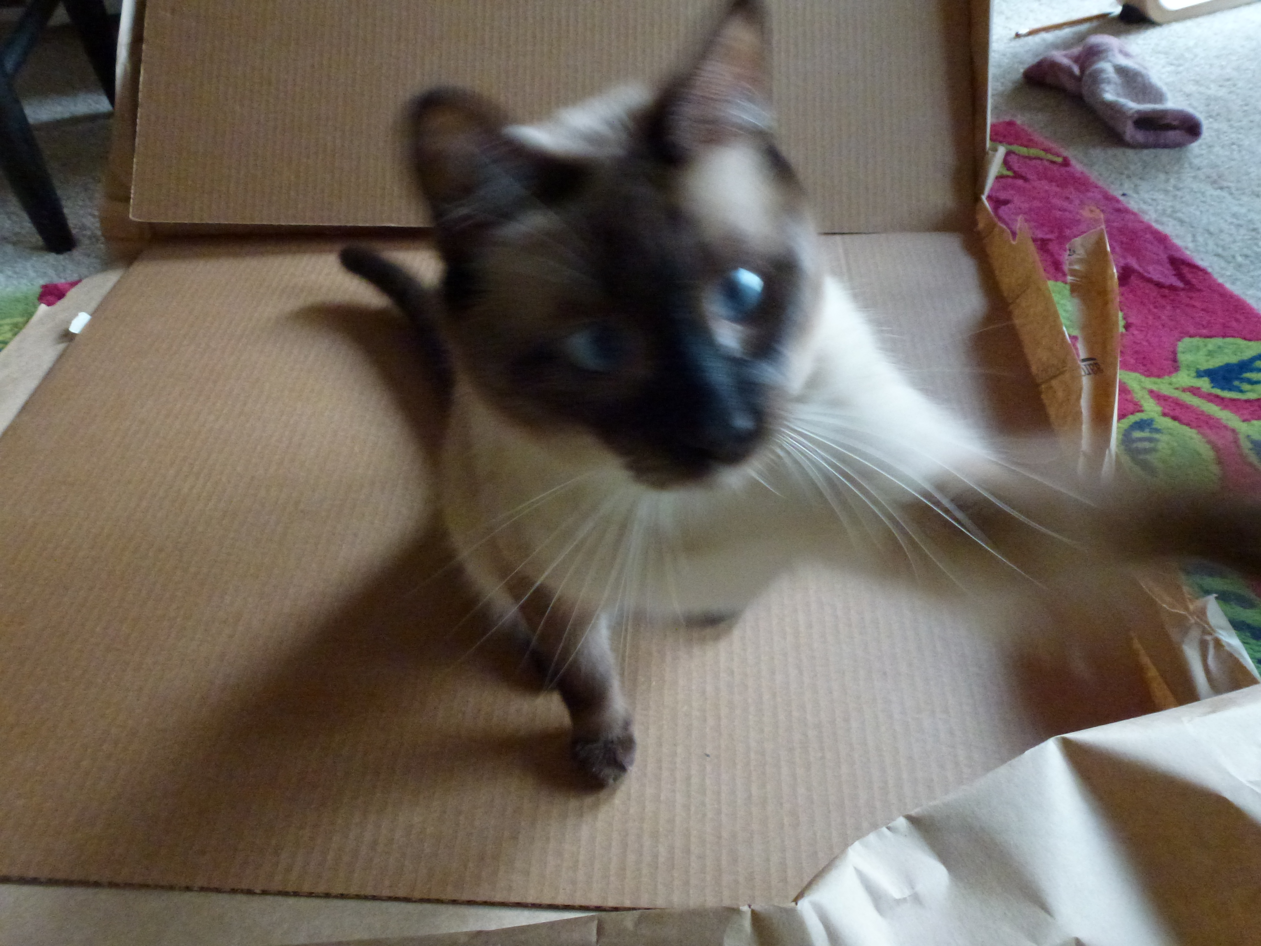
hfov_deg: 67.3
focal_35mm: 26
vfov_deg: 53.1
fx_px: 947
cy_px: 473
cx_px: 630
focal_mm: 4.7
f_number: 3.4
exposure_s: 1/40
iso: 800
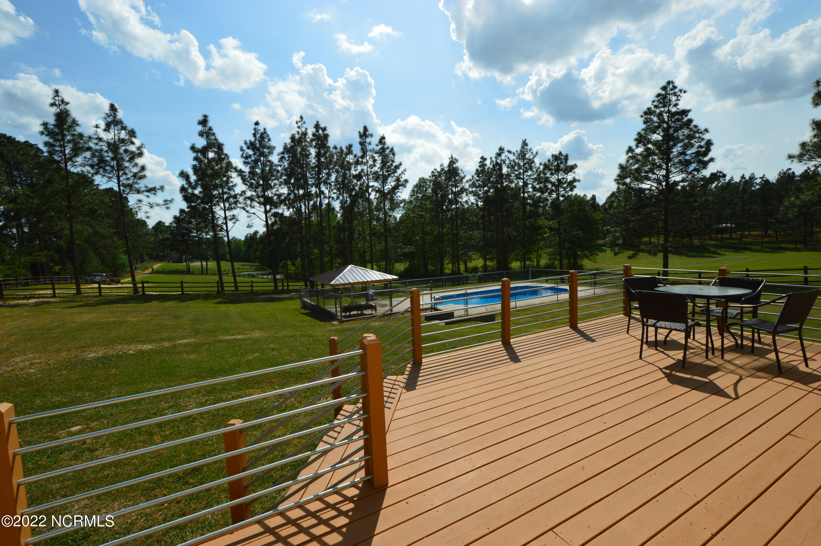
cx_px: 410
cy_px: 273
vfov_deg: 77.2
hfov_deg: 100.4
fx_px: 342
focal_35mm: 15
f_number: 11
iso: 250
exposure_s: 1/500
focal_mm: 10
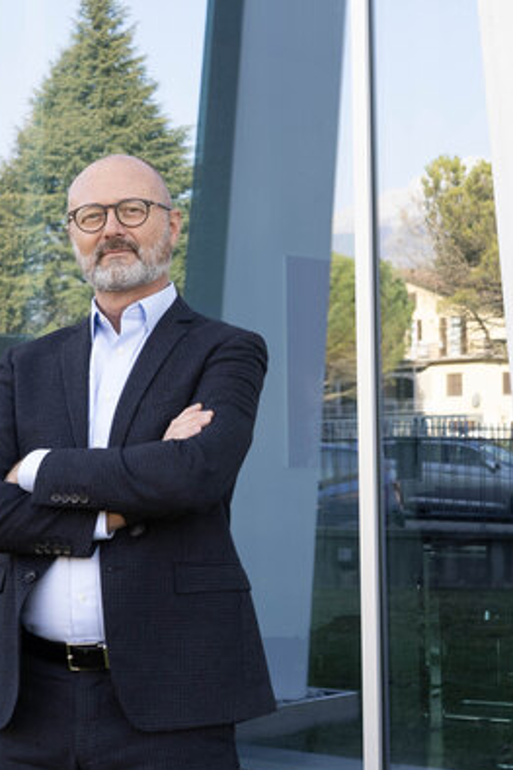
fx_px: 1690
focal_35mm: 79
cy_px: 271
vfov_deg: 25.6
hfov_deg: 17.2
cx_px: 314
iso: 320
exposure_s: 1/100
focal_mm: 39
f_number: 7.1
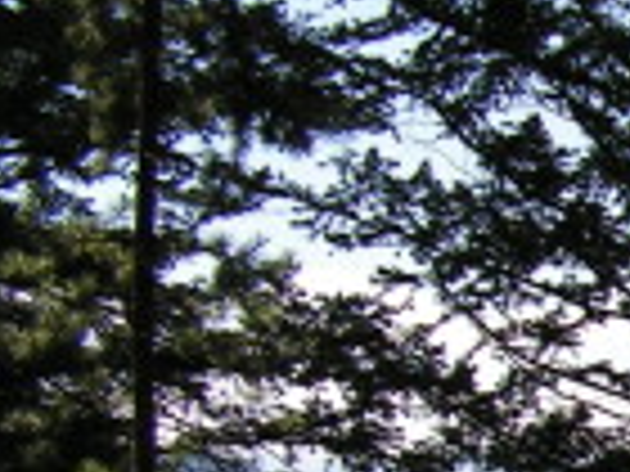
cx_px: 1278
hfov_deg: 11.7
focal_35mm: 150
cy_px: 679
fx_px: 2730
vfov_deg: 9.6
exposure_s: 1/800
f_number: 3.2
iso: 64
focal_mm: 6
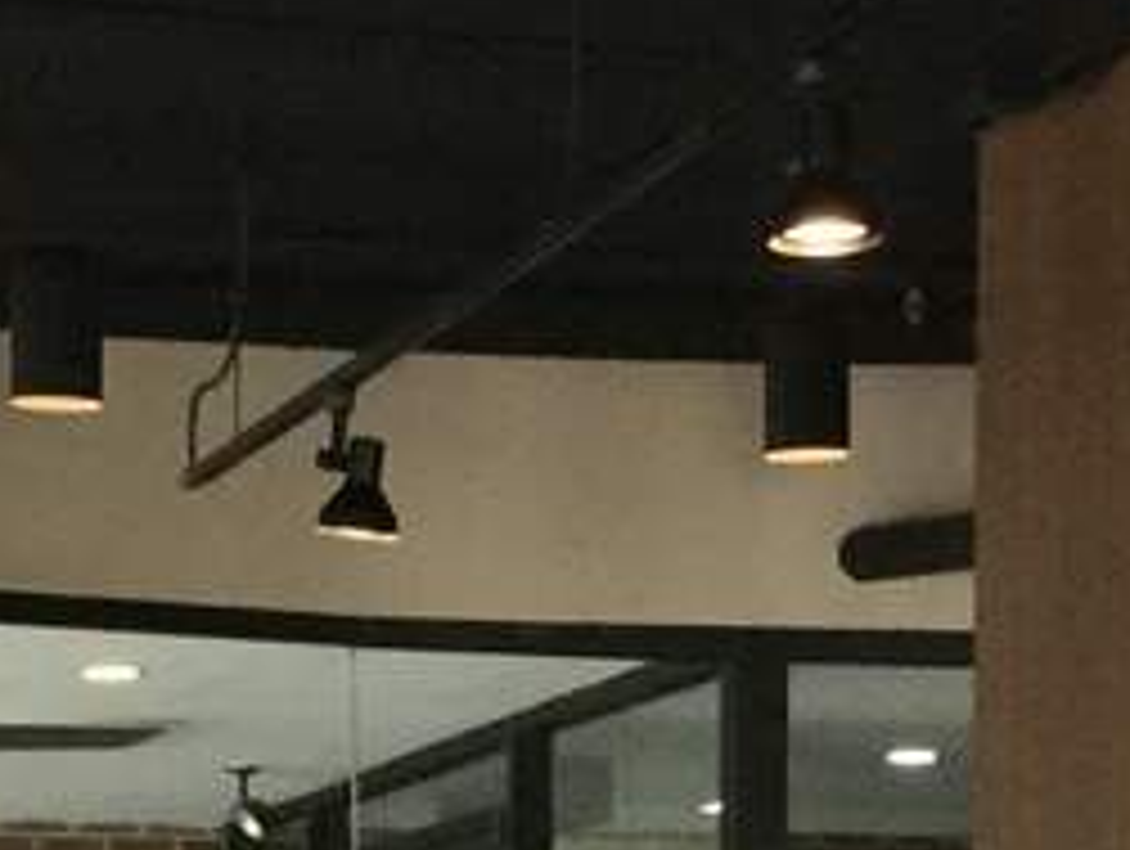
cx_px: 356
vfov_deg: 9.3
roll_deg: +0.1
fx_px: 4838
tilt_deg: -9.7
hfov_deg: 13.3
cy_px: 1808
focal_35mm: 148
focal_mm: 3.3
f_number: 2.4
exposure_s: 1/30
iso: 50
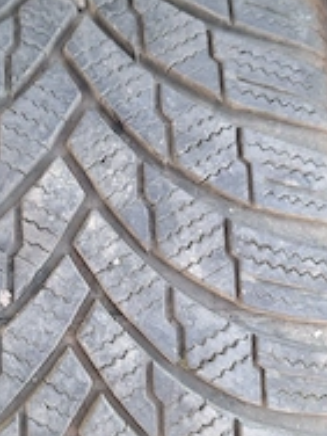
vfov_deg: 38.9
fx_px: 617
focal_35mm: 49
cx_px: 95
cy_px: 223
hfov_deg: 29.4
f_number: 1.8
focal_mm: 5.54
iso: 64
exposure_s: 1/50
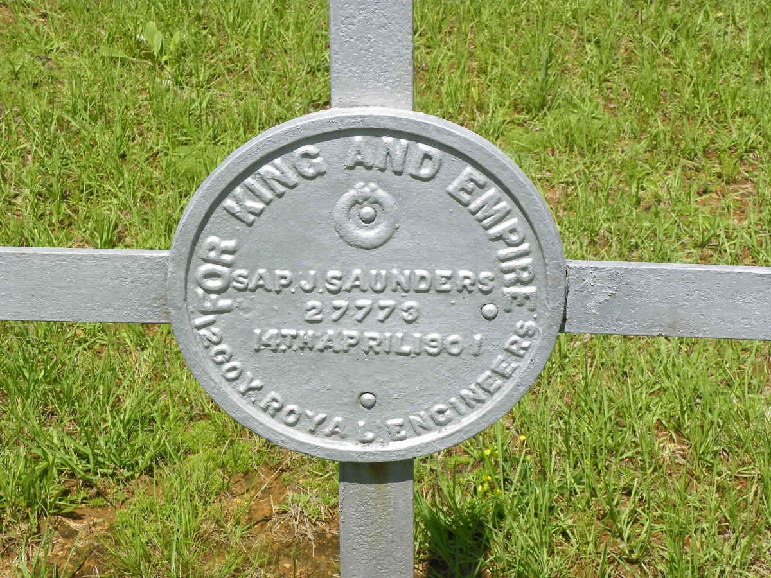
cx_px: 386
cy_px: 289
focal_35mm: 90
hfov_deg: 21.8
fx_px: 2005
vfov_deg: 16.4
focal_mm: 16
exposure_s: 1/250
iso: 64
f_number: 5.6
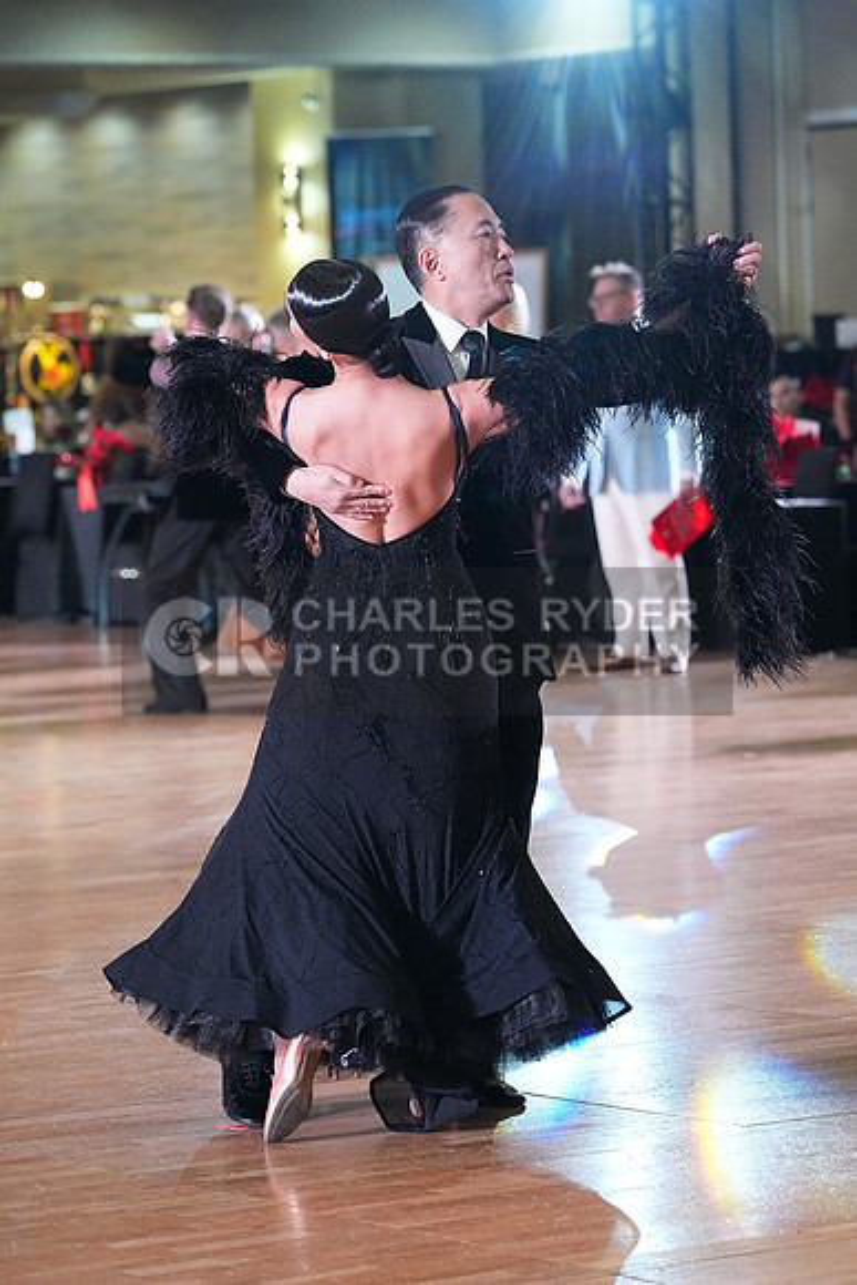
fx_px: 5388
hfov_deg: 9.1
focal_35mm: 151
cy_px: 642
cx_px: 428
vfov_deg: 13.6
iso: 10000
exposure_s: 1/400
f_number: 5
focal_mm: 151
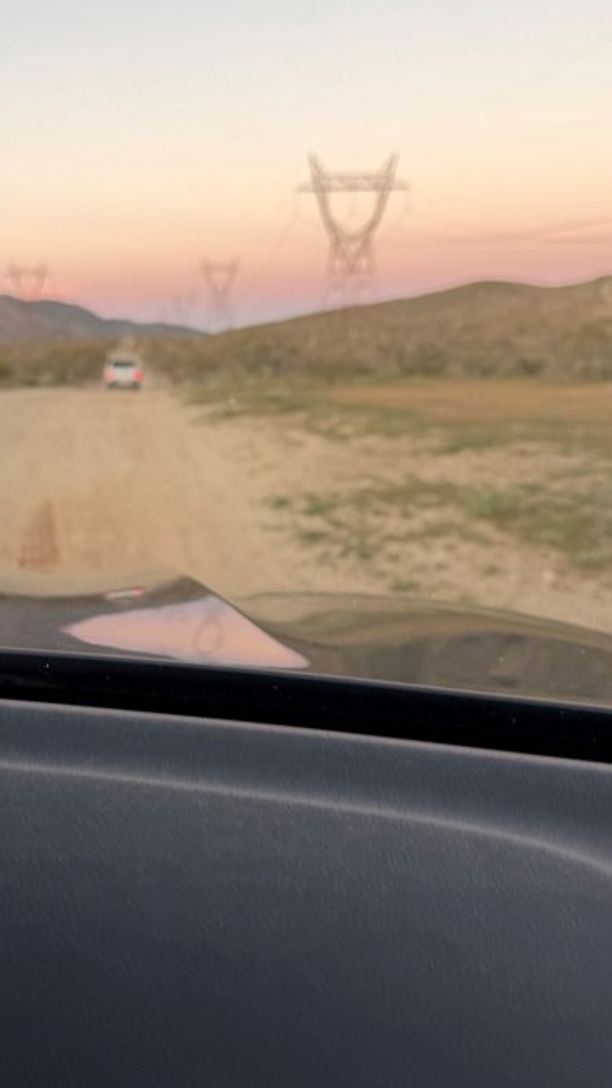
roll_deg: +0.2
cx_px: 147
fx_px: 1184
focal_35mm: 41
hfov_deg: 28.5
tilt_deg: -9.7
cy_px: 561
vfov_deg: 49.4
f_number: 1.78
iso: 80
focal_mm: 6.76
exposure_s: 1/102
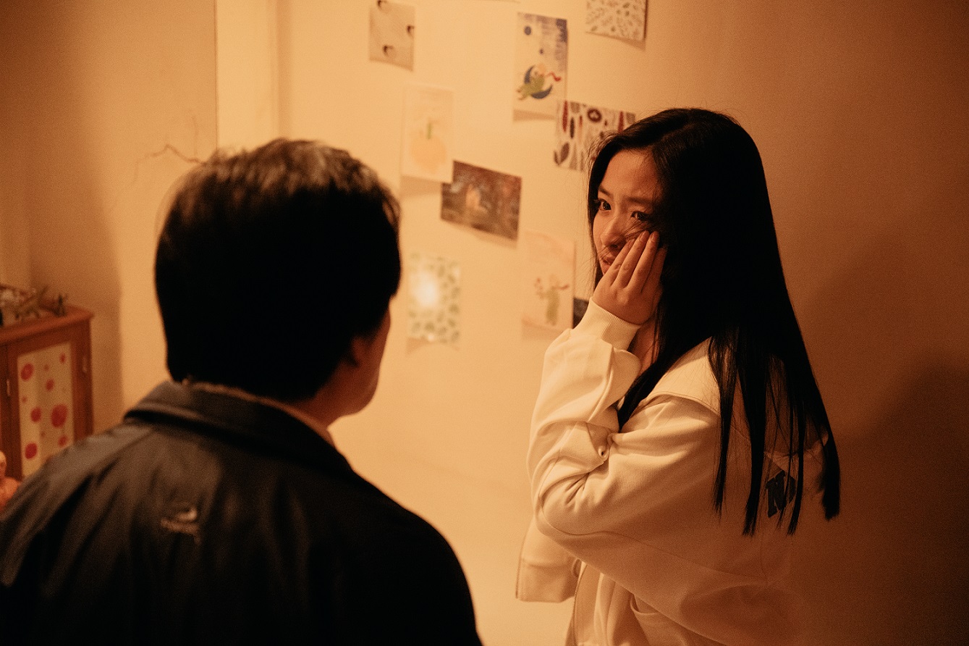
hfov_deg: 28.9
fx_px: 1884
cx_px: 484
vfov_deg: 19.4
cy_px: 323
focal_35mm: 70
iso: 5000
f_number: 2.8
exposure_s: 1/200
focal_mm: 70
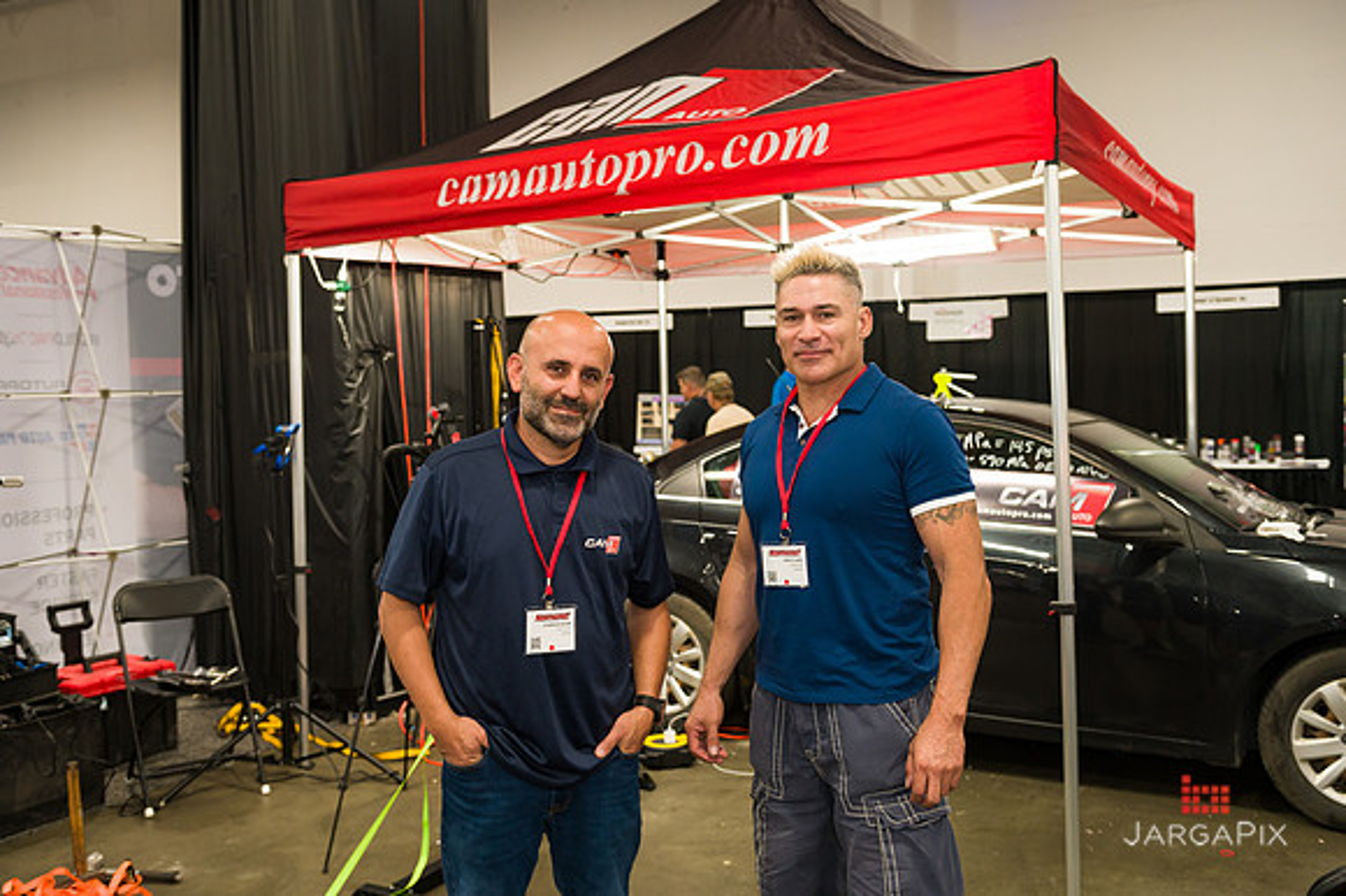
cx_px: 673
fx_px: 1270
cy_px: 448
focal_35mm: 34
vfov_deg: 38.8
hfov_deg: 55.8
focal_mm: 34
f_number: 3.5
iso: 1600
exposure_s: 1/125
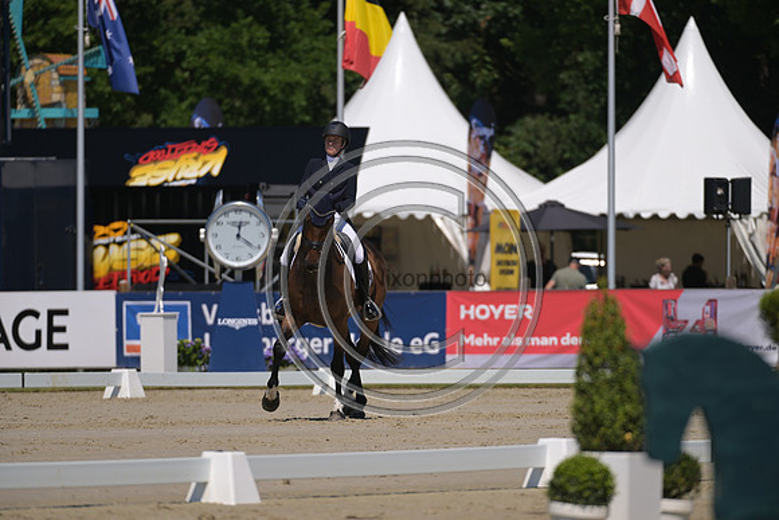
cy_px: 260
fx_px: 8657
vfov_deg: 3.4
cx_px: 390
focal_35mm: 400
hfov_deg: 5.2
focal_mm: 400
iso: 110
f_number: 5
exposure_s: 1/1250
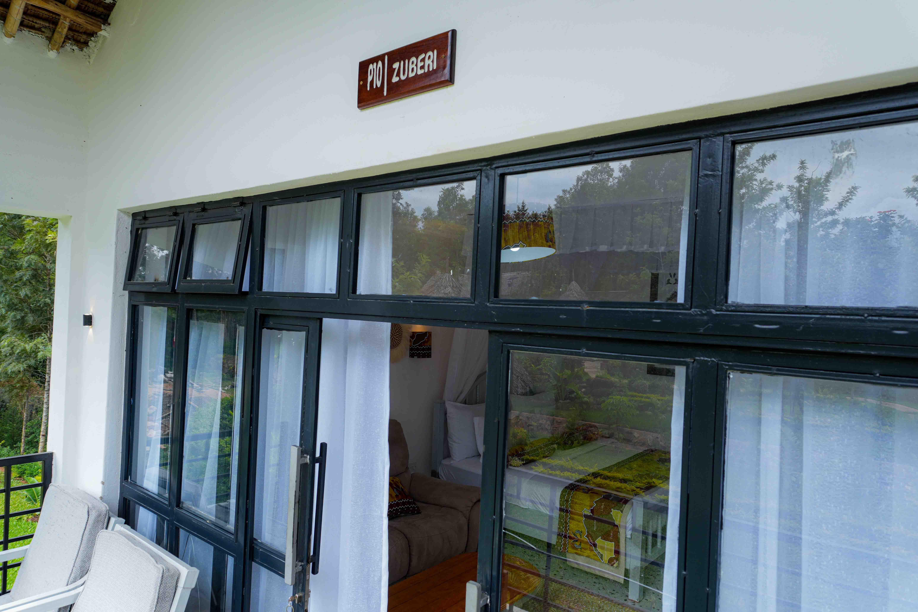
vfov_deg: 53.1
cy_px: 306
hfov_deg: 73.7
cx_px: 459
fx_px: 612
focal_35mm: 24
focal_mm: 16
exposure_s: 1/100
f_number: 5.6
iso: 100
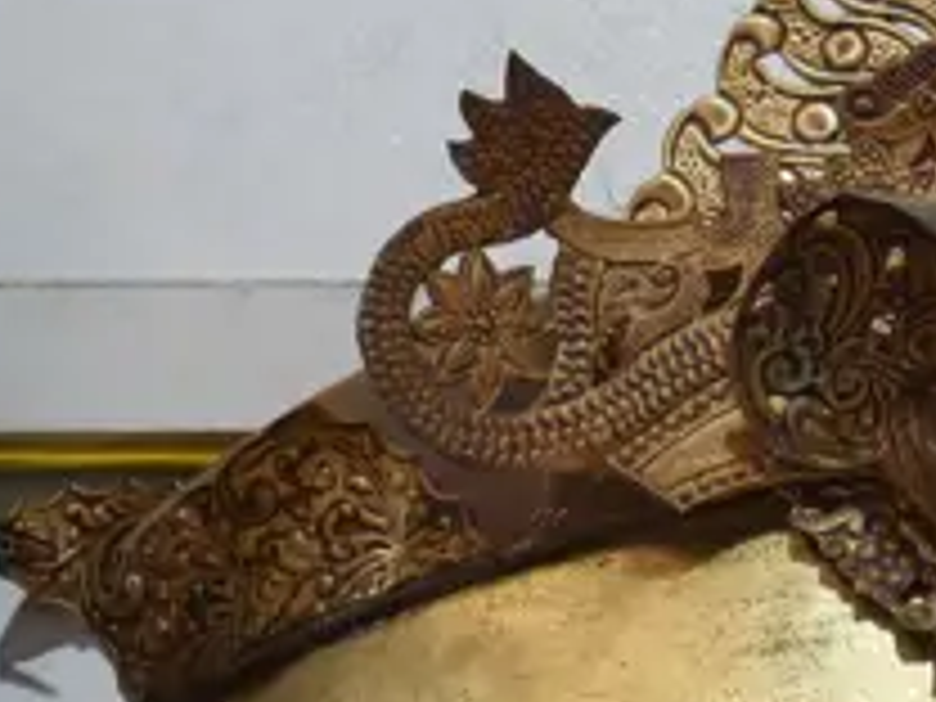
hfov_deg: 10.5
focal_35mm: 187
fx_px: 5056
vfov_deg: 7.7
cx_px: 855
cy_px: 1231
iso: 500
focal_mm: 19
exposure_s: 1/60
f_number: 4.1
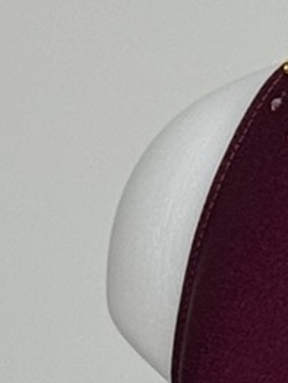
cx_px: 598
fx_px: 4153
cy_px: 978
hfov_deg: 3.9
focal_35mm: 375
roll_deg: +0.1
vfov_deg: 5.1
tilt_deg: -3.7
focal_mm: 6.76
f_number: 1.78
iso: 64
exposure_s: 1/100
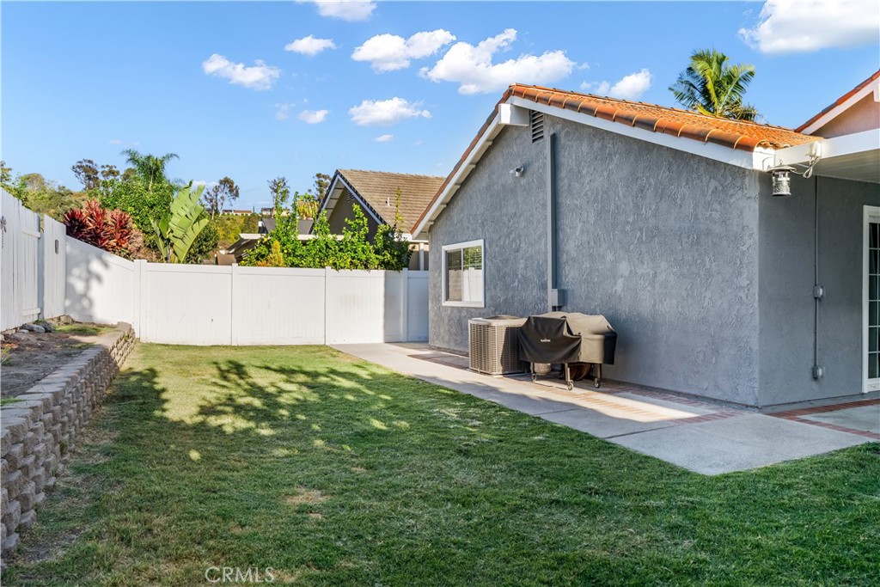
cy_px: 294
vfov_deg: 53.1
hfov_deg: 73.7
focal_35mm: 24
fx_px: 587
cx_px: 440
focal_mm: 16
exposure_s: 1/8
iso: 100
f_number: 8
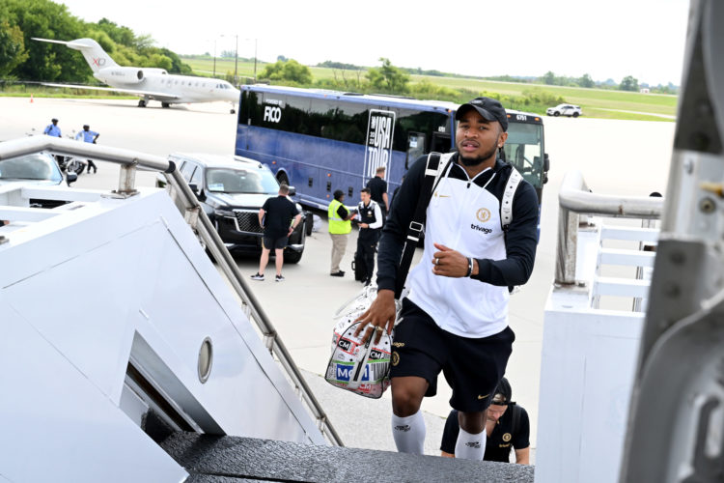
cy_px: 242
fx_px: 1066
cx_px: 362
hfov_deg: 37.5
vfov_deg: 25.5
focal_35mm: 53
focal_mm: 53
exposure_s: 1/800
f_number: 9
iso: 800
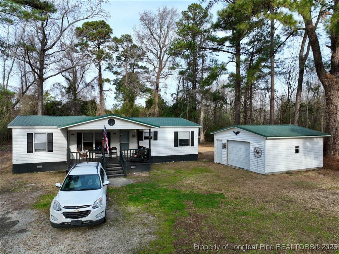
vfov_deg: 56.8
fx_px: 235
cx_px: 170
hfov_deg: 71.6
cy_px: 127
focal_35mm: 24
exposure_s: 1/1000
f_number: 2.8
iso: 130
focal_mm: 12.29
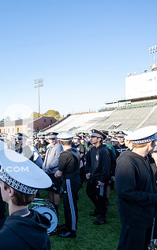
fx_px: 178
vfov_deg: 70.1
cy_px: 141
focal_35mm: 26
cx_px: -26
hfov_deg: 37.5
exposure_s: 1/500
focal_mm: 14
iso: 320
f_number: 4.5
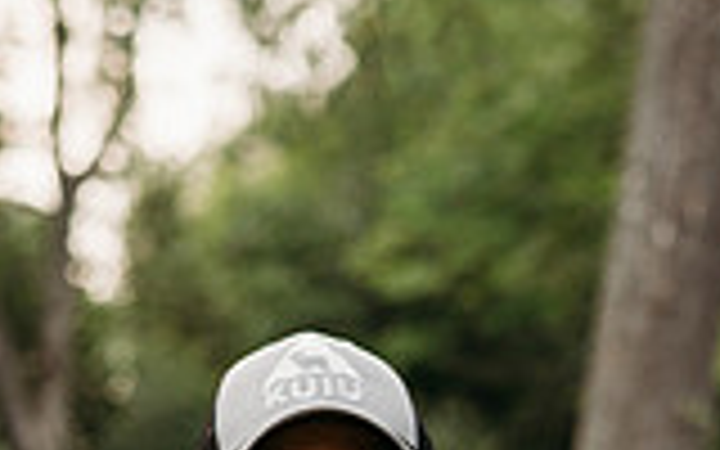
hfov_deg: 12.6
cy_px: 932
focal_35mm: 166
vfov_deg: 7.6
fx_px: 3257
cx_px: 560
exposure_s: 1/250
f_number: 2.8
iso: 400
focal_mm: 58
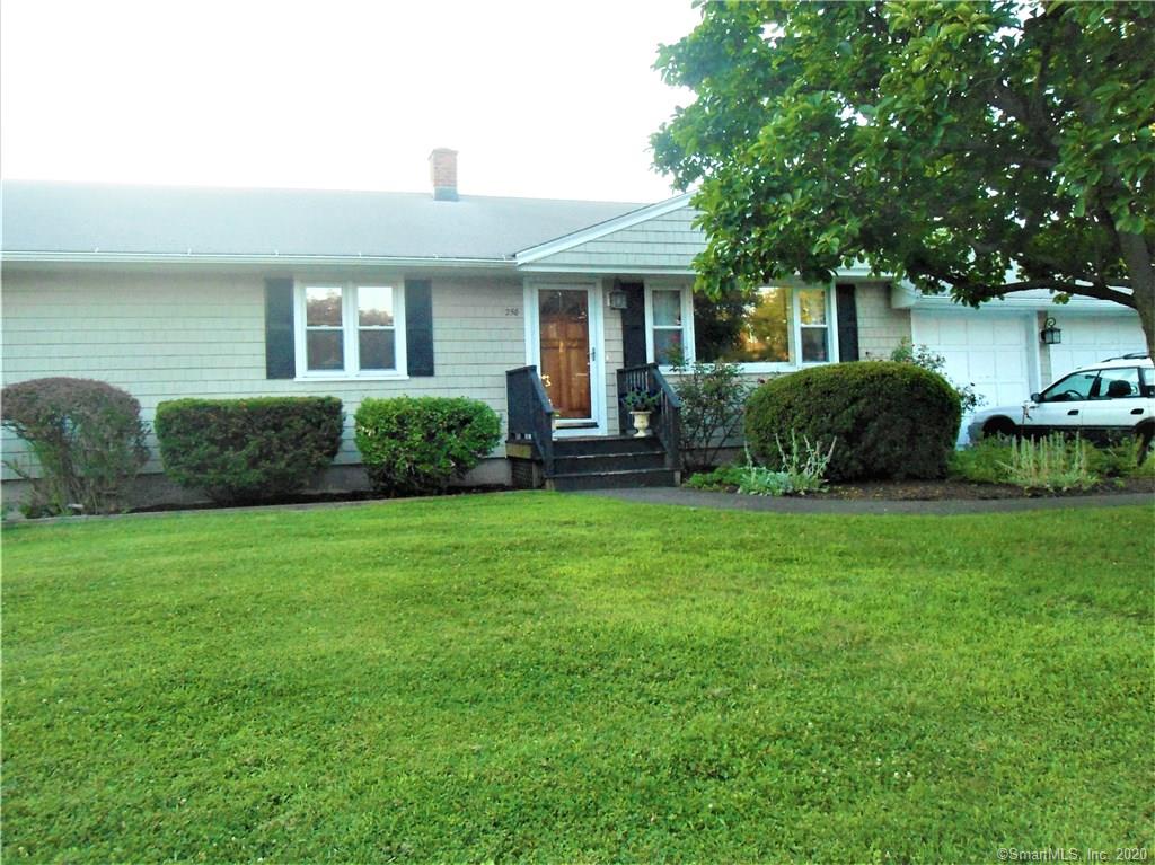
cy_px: 432
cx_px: 578
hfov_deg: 67.3
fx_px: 867
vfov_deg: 53.0
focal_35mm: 26
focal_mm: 4.7
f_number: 2.8
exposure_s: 1/250
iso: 400
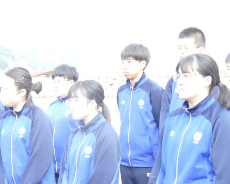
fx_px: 661
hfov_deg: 19.7
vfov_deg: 15.4
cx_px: 79
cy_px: 205
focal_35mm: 97
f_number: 3.2
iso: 3200
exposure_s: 1/3200
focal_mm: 12.38
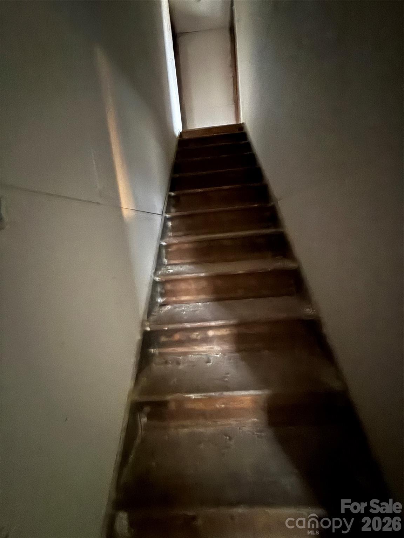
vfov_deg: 102.1
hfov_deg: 85.7
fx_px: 218
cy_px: 269
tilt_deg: -5.9
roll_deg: +3.0
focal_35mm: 14
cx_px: 202
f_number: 2.2
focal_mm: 2.22
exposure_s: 1/8
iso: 1600
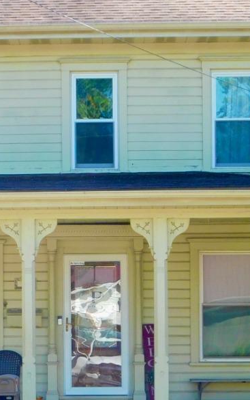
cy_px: 271
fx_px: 1328
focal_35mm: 122
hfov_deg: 10.7
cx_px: 40
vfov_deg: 17.0
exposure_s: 1/200
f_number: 3.7
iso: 125
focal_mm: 8
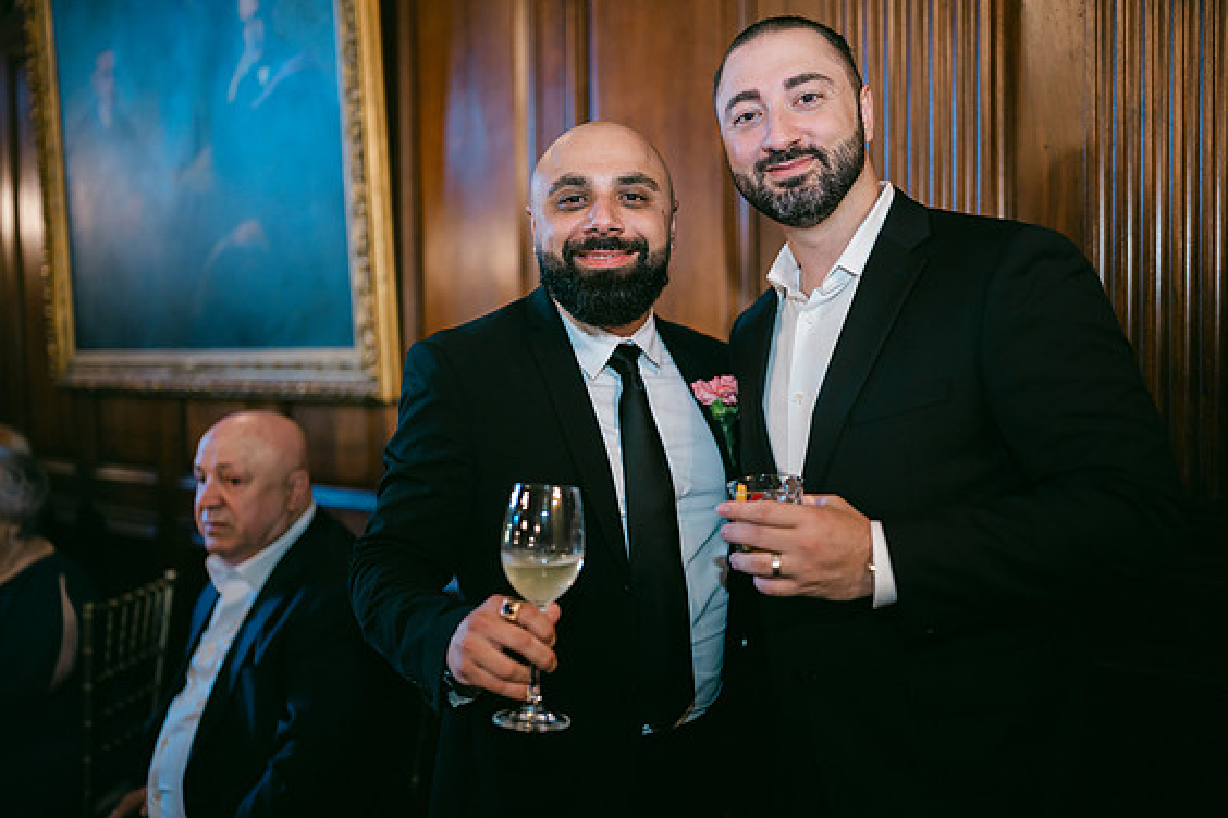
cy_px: 410
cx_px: 629
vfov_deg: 36.9
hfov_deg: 53.1
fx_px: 1228
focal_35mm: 36
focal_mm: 35
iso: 200
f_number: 1.2
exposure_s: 1/125
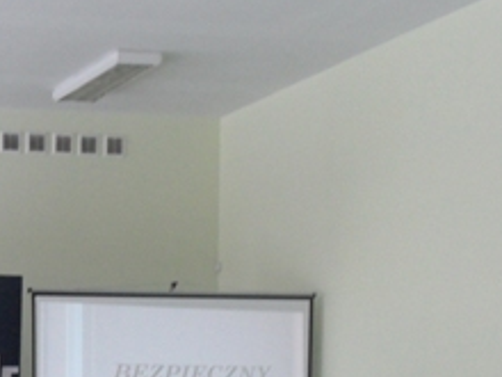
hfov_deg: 19.8
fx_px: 1349
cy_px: 505
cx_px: -103
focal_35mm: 93
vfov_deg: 15.1
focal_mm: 5.3
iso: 160
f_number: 3.4
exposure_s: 1/30
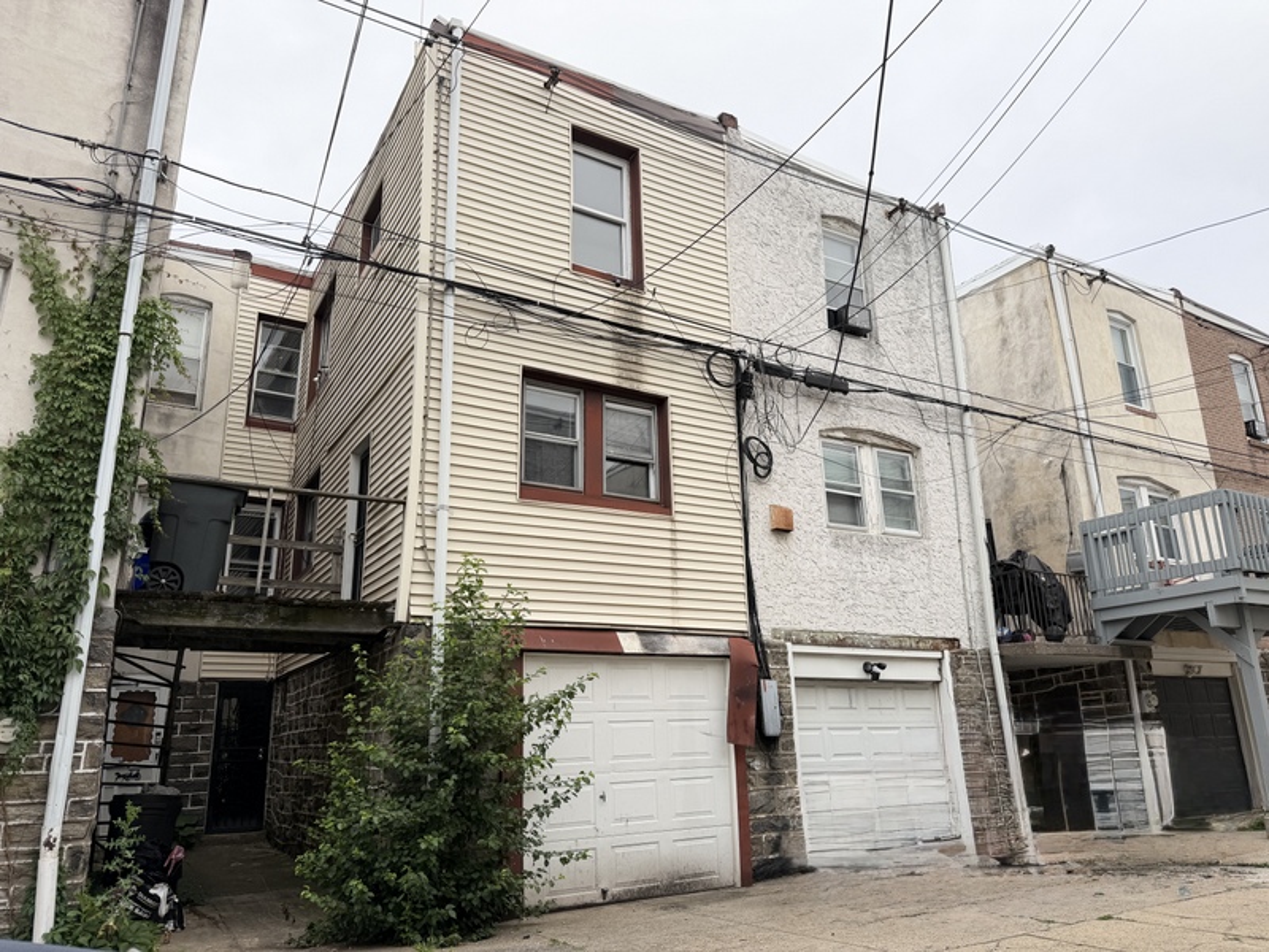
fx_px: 880
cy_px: 476
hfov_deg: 71.6
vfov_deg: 56.8
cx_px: 634
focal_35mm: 24
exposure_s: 1/868
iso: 80
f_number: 1.78
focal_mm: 6.76
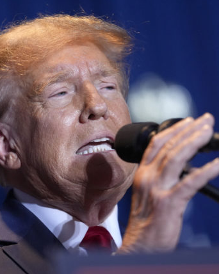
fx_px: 2294
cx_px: 85
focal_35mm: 283
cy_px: 137
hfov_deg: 5.5
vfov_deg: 6.8
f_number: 2.8
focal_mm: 200
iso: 4000
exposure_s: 1/640
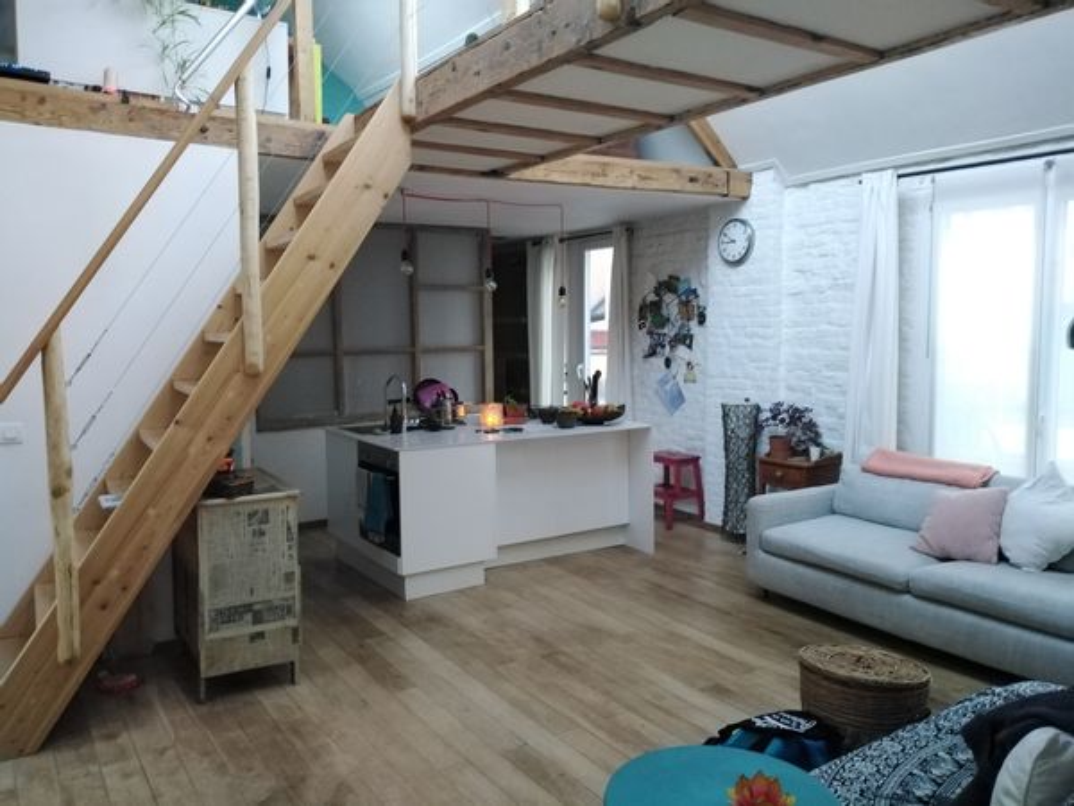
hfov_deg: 67.3
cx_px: 537
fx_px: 807
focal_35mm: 26
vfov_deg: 53.1
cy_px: 403
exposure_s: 1/20
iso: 483
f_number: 1.8
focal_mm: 3.62
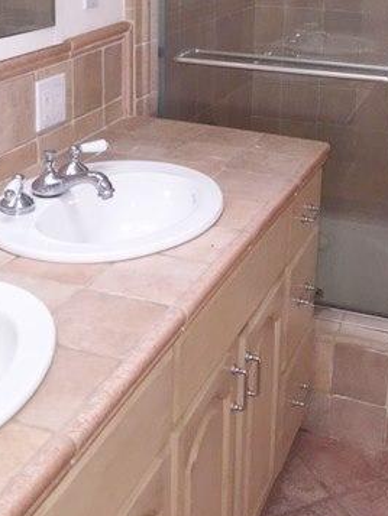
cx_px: 245
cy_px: 68
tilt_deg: -9.8
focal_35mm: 52
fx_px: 777
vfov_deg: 35.0
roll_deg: -1.9
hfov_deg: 27.9
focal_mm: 4.15
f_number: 2.2
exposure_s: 1/24
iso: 100
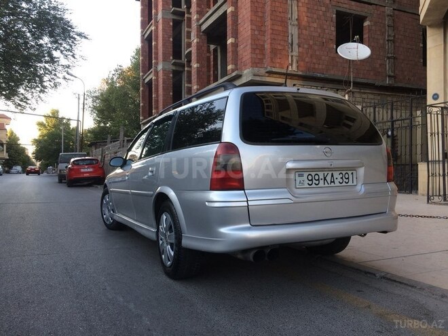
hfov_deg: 61.7
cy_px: 168
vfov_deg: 48.2
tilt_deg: +0.2
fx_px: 375
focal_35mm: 29
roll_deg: -0.1
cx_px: 224
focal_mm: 4.15
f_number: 2.2
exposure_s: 1/103
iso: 32
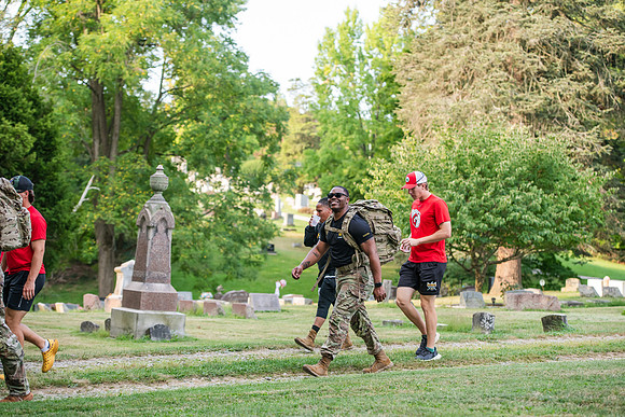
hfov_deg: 23.9
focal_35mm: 85
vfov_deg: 16.1
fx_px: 1476
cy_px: 208
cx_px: 312
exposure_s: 1/400
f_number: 3.5
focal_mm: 85
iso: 320
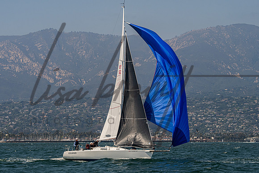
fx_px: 1131
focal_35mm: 157
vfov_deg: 8.7
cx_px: 124
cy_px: 101
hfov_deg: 13.1
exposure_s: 1/2000
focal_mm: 120
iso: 400
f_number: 8
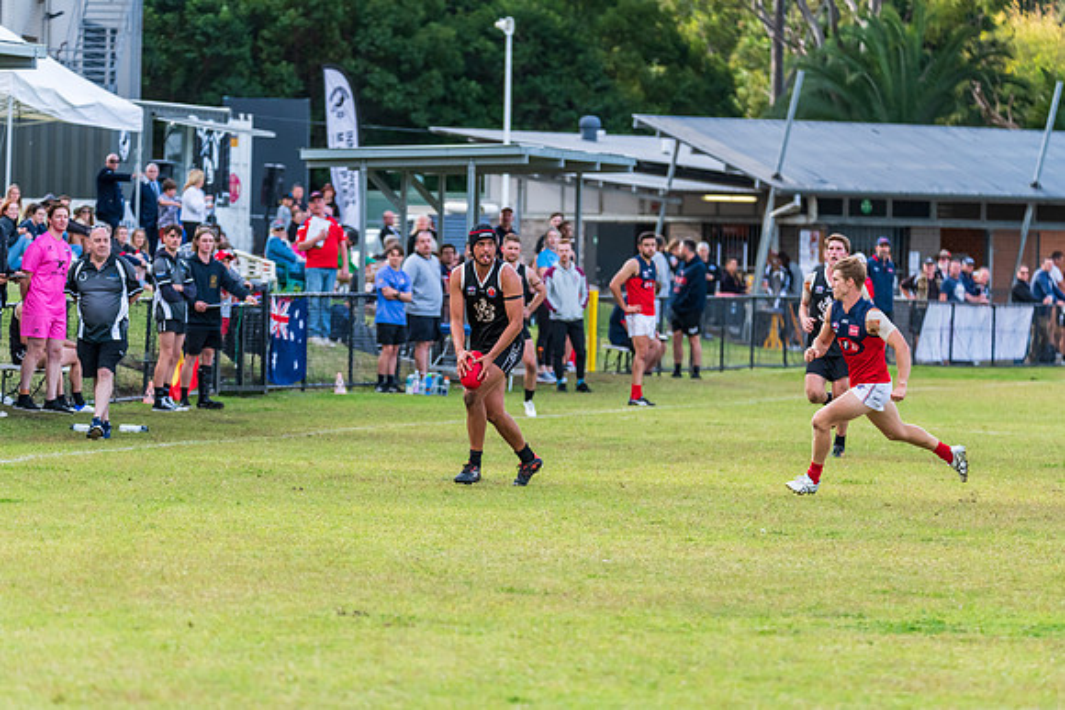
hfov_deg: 8.6
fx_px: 7101
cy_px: 355
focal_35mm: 240
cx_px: 532
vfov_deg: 5.7
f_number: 5.3
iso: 1000
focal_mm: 240
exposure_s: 1/1250
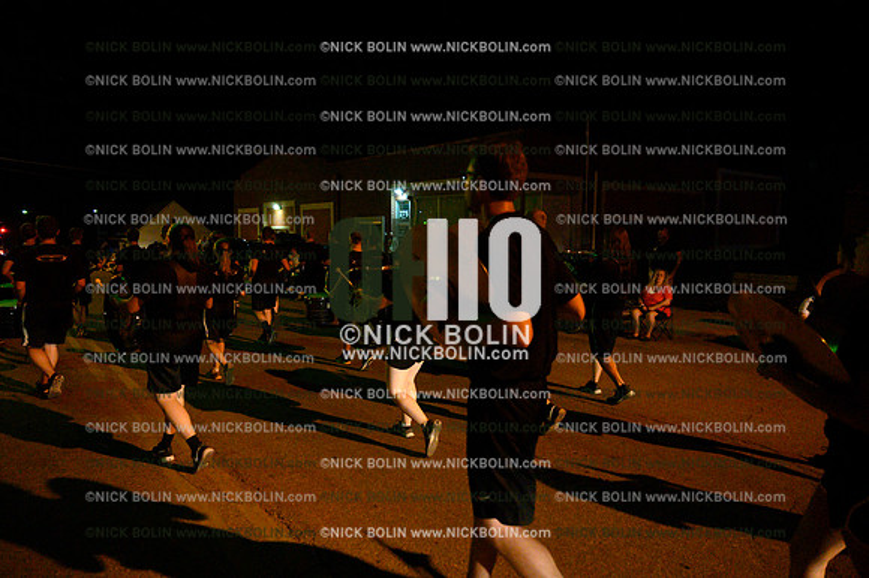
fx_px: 579
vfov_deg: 53.1
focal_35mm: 24
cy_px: 289
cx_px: 434
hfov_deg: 73.8
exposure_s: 1/400
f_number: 4
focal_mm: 24
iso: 32000
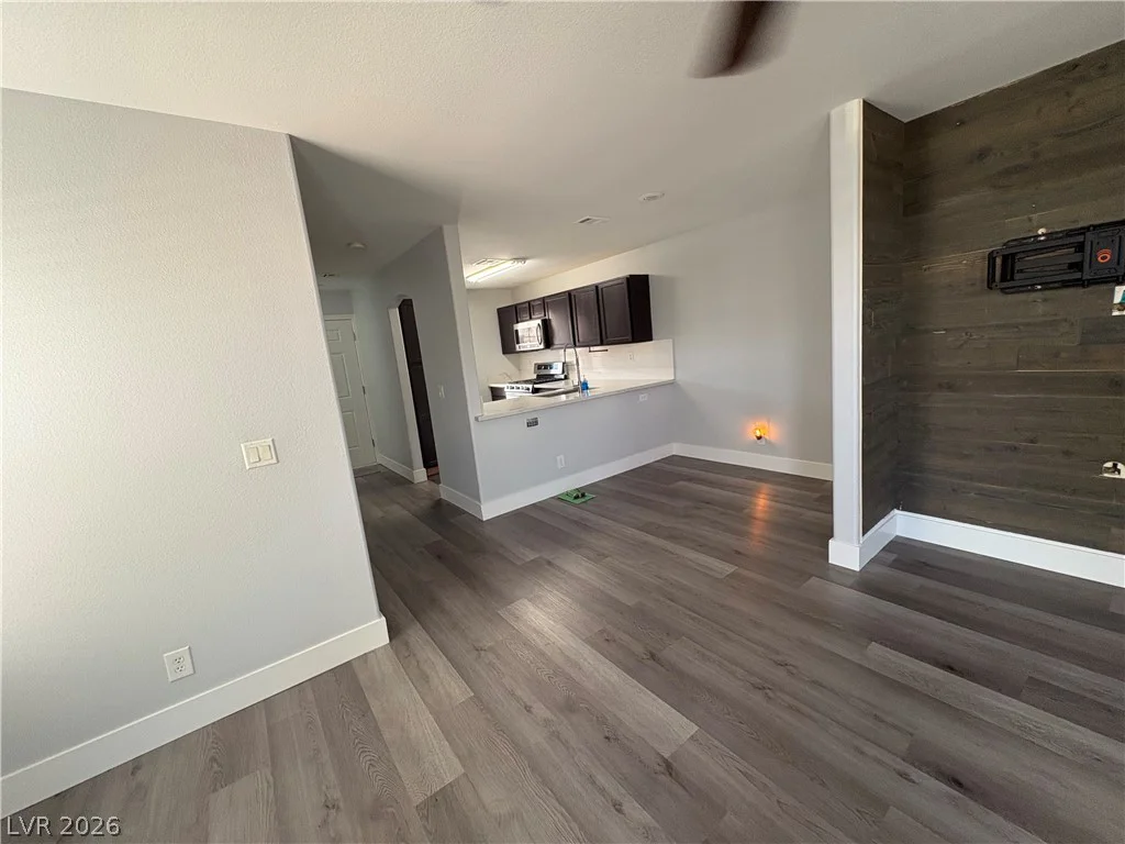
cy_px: 422
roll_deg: +6.3
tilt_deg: -9.8
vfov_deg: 85.7
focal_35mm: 14
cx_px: 562
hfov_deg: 102.1
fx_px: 455
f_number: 2.2
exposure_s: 1/60
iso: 200
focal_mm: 2.22
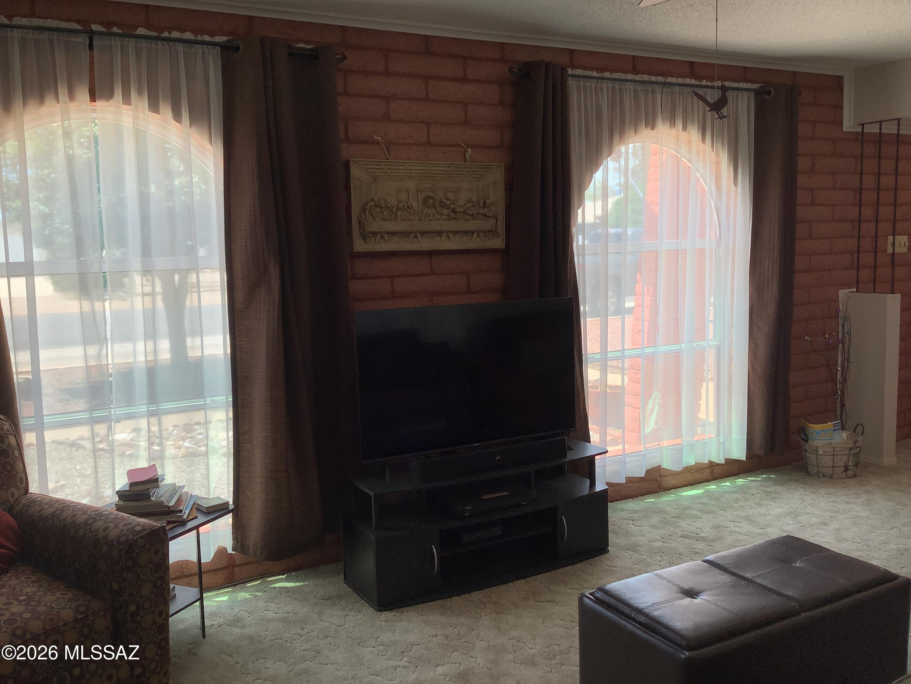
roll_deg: +1.6
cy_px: 342
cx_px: 456
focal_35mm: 31
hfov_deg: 58.4
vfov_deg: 45.4
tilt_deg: -7.2
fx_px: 816
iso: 50
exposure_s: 1/120
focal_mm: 3.3
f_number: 2.4
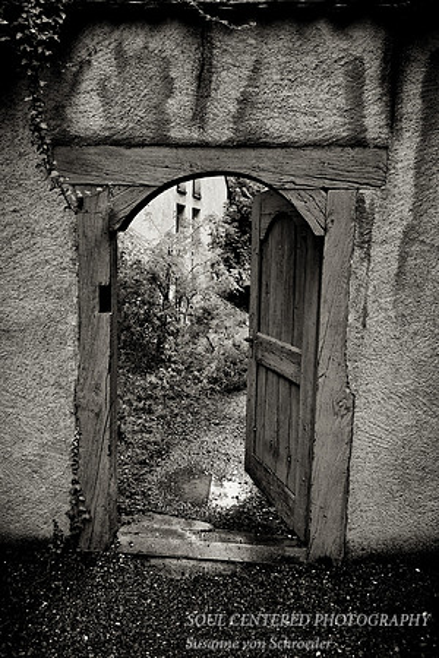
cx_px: 220
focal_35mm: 30
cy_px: 329
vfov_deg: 61.9
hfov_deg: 43.6
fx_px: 549
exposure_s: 1/20
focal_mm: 20
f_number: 11
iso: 200
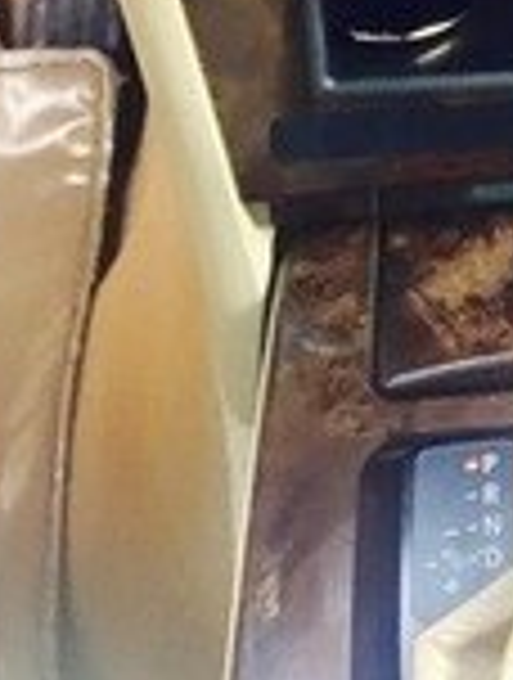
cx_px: 698
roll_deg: -4.7
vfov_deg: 18.4
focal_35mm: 95
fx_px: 1869
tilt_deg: -36.9
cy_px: -320
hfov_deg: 14.8
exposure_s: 1/33
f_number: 2.2
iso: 40
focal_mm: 4.15
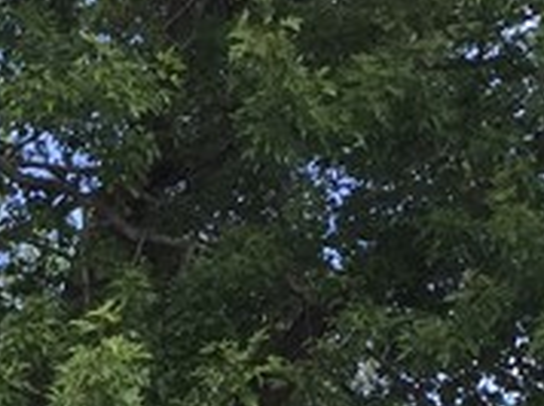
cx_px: -122
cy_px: 1020
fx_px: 2621
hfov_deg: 11.6
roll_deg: -0.5
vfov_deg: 8.1
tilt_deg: +4.0
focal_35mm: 167
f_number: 2.2
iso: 32
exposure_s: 1/682
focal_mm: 4.15
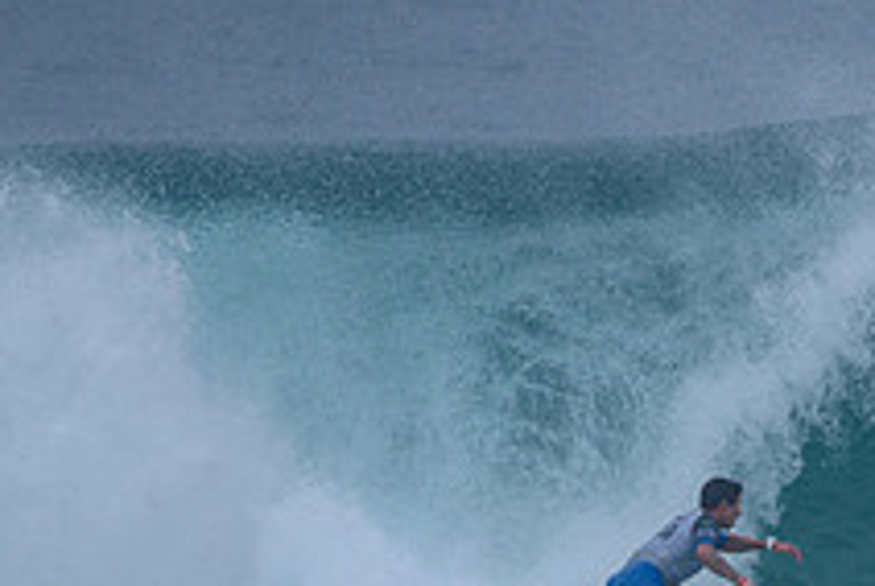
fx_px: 33271
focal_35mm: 1367
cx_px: 755
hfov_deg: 1.5
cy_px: 691
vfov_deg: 1.0
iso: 360
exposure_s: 1/2000
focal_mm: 500
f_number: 5.6
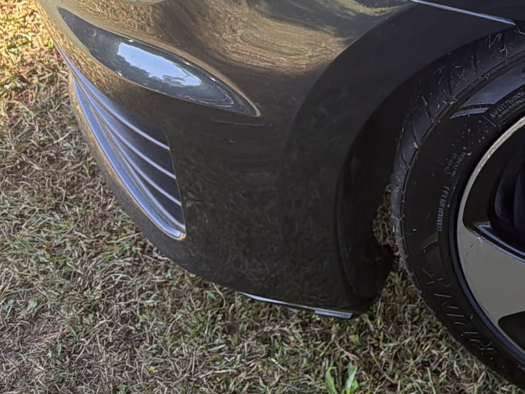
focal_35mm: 86
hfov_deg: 19.2
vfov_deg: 16.5
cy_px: -68
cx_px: 845
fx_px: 1304
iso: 80
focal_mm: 6.76
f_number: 1.78
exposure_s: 1/358
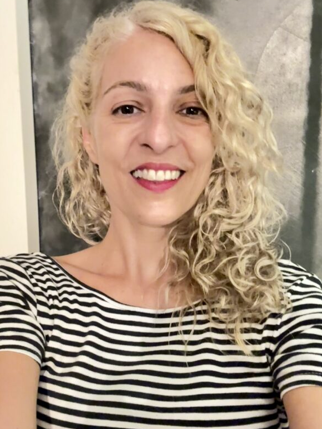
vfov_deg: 58.3
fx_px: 384
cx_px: 156
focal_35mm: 31
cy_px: 213
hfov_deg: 45.5
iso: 1250
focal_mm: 2.69
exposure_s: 1/17
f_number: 1.9
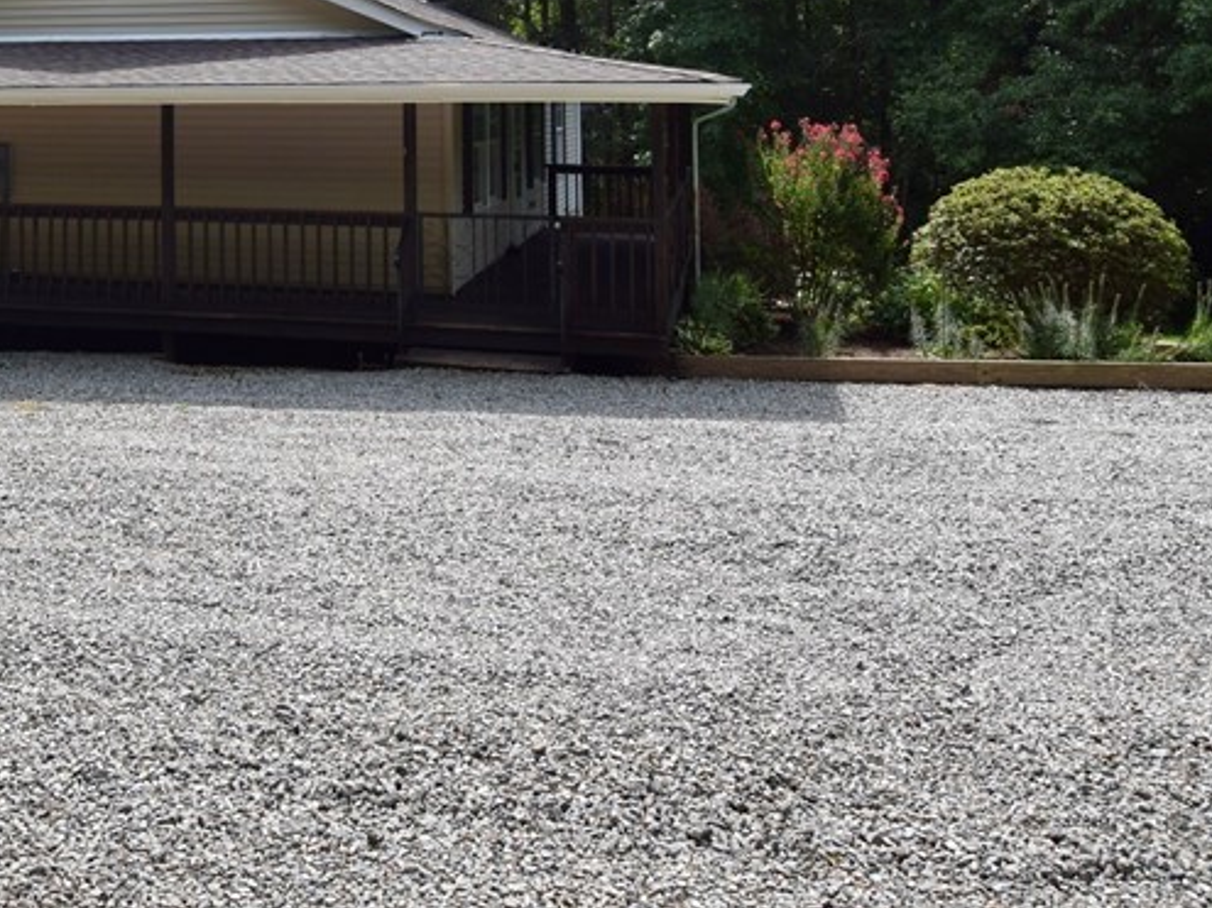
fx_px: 1330
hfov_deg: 47.2
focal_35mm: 38
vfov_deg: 34.8
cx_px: 304
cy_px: 34
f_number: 10
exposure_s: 1/400
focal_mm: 12
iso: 200
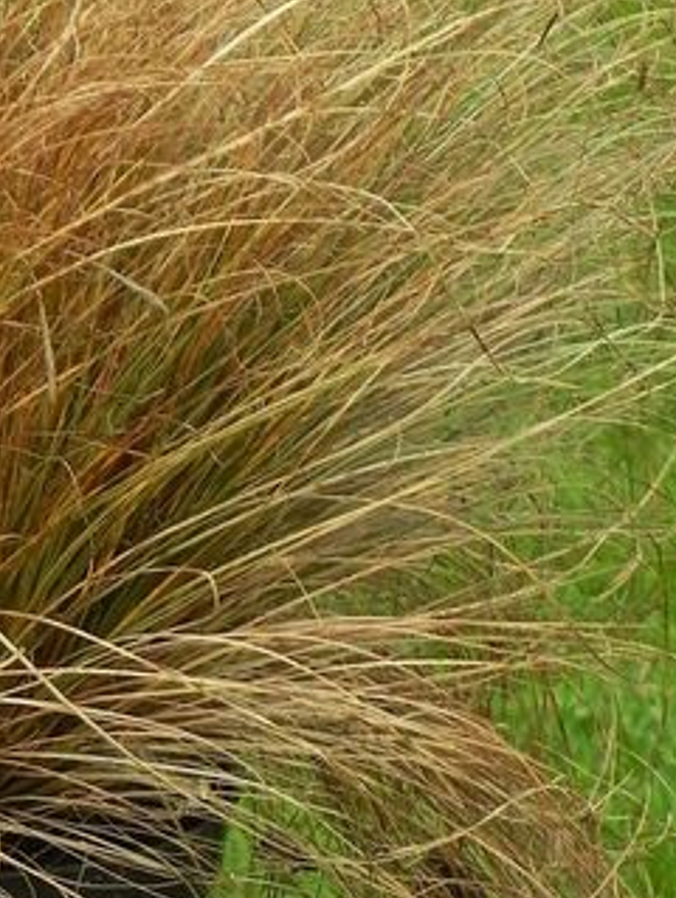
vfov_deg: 6.8
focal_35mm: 293
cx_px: -149
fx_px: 7614
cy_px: 571
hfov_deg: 5.1
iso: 160
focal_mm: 20.8
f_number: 4.5
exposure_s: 1/160
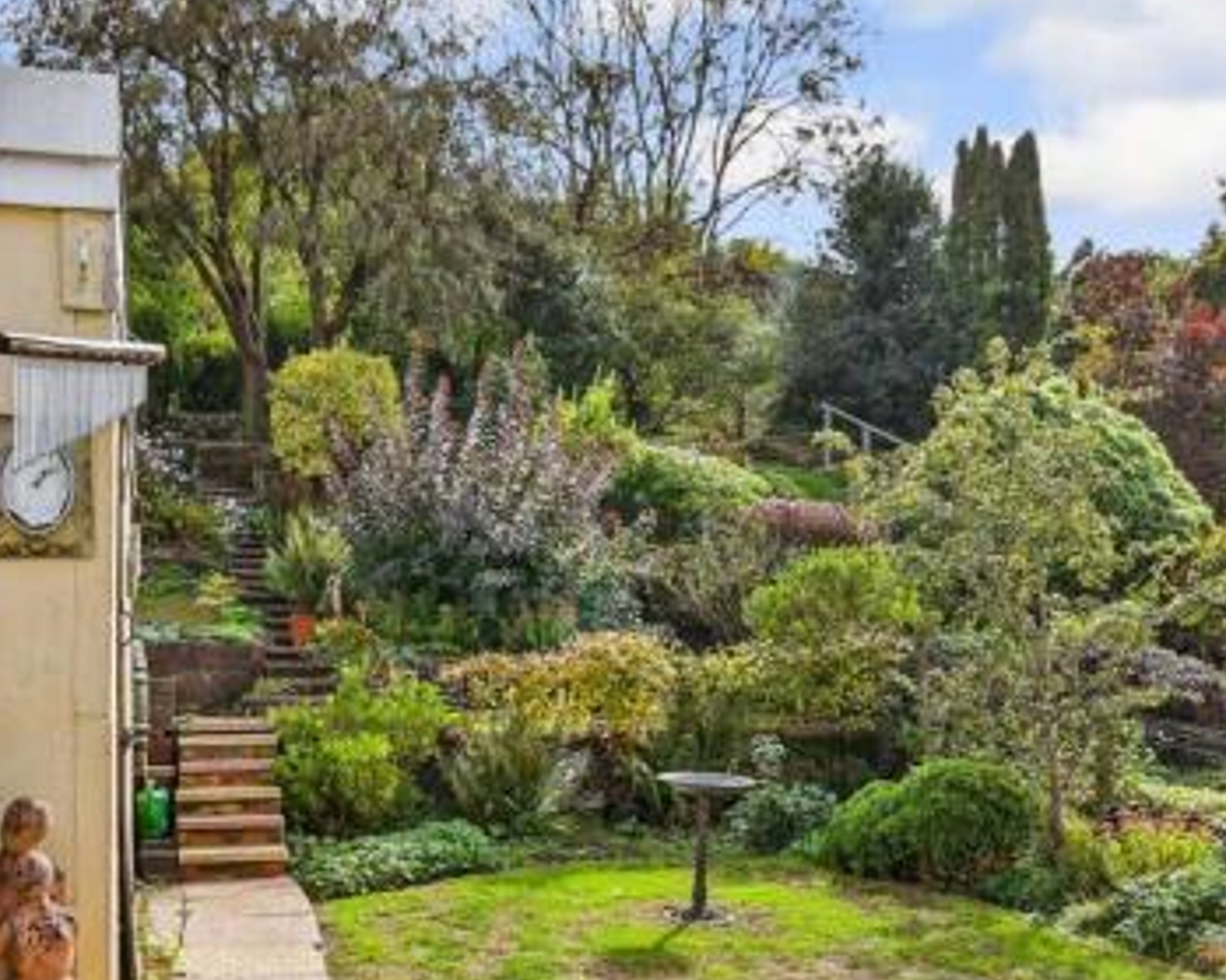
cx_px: 550
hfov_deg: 49.0
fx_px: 1342
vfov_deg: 39.6
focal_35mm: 37
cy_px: 655
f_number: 8
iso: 200
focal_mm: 14
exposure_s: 1/320
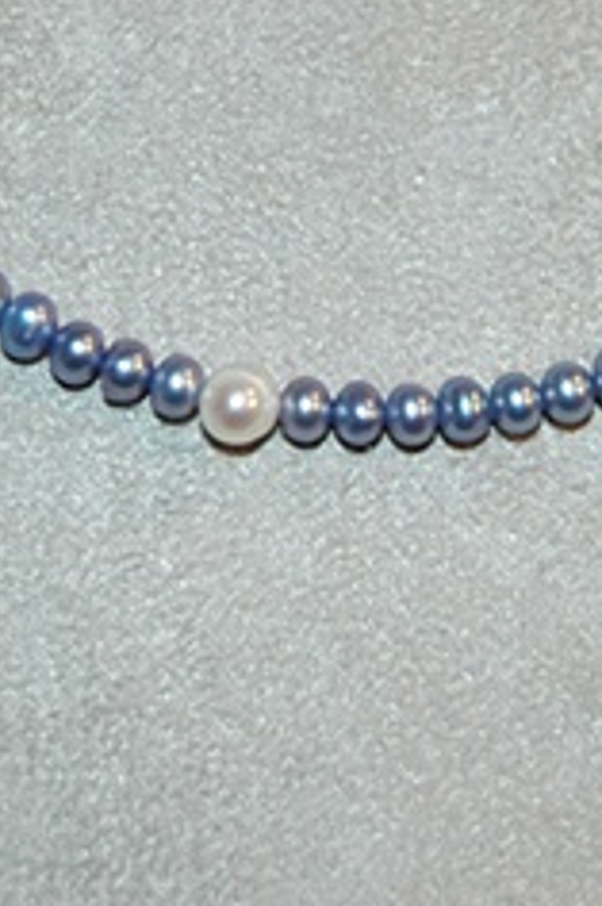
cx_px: 295
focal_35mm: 142
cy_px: 129
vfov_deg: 14.3
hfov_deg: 9.6
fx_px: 3576
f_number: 4.8
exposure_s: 1/60
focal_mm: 35
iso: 200
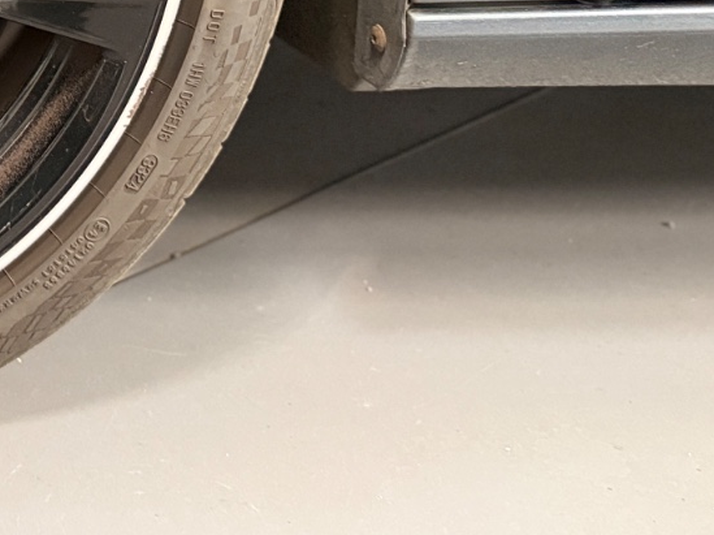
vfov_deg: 19.2
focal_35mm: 70
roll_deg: +0.6
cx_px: -294
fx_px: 1443
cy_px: -184
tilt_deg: -12.4
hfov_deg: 23.4
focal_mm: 6.76
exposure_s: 1/50
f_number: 1.78
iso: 800
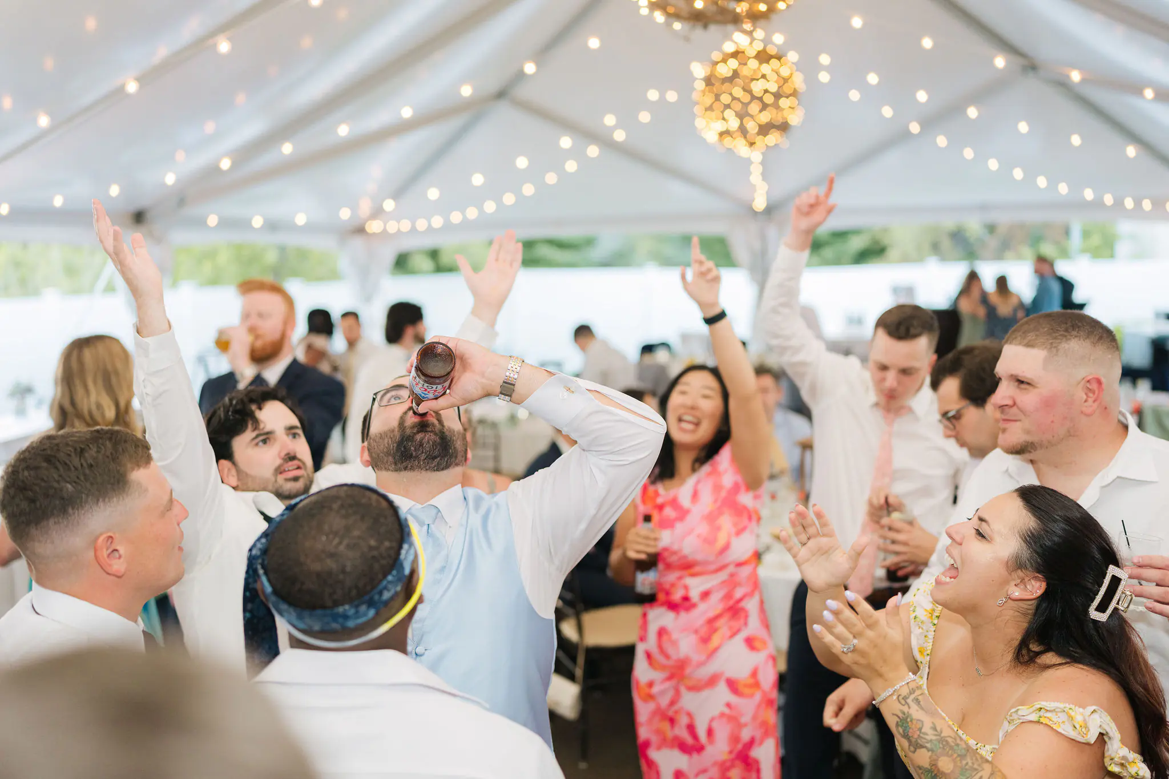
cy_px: 390
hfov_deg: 53.1
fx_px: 1169
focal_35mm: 36
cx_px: 584
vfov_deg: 36.9
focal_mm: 35
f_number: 1.6
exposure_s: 1/320
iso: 320
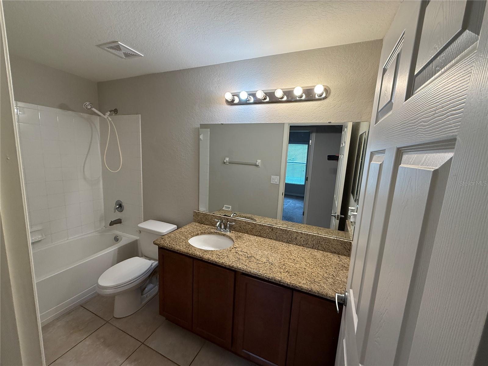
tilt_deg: -7.7
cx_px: 244
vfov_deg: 85.7
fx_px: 197
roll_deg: -2.0
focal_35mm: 14
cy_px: 183
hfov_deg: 102.1
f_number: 2.2
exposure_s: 1/120
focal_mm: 2.22
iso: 125
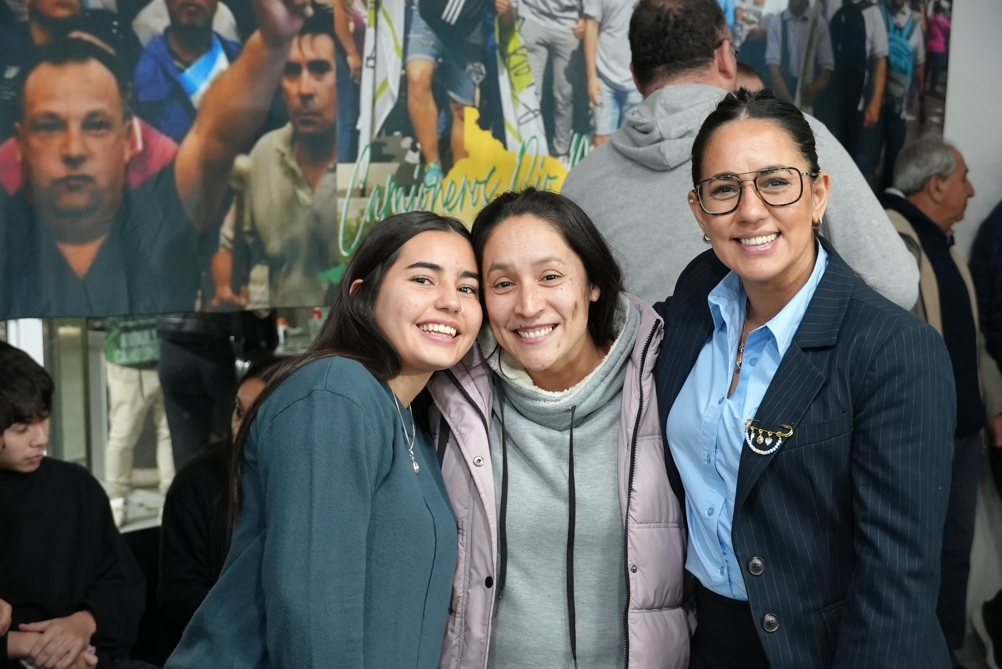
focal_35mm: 66
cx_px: 501
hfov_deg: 30.5
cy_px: 334
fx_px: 1838
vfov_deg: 20.6
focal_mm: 44
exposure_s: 1/160
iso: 4000
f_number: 5
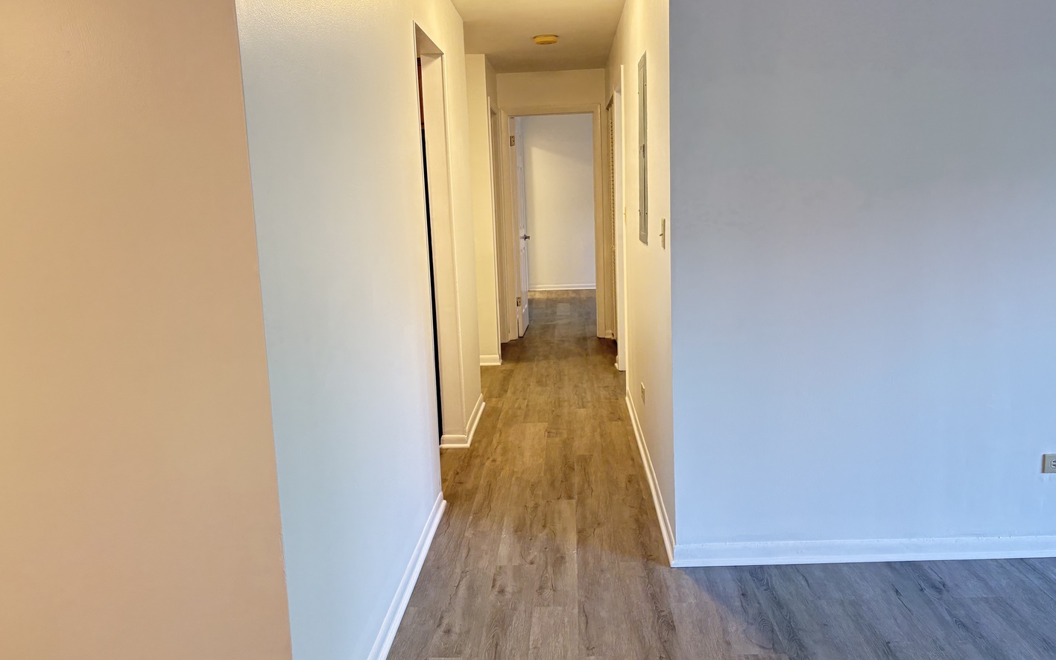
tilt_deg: -8.7
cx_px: 531
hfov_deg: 66.5
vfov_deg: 44.5
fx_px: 806
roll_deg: +2.2
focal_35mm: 28
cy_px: 318
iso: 200
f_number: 1.6
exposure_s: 1/60
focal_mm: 5.96
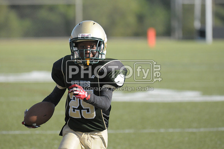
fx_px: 2516
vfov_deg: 3.4
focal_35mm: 405
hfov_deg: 5.1
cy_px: 74
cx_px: 112
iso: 1600
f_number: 4
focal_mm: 270
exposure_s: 1/6400
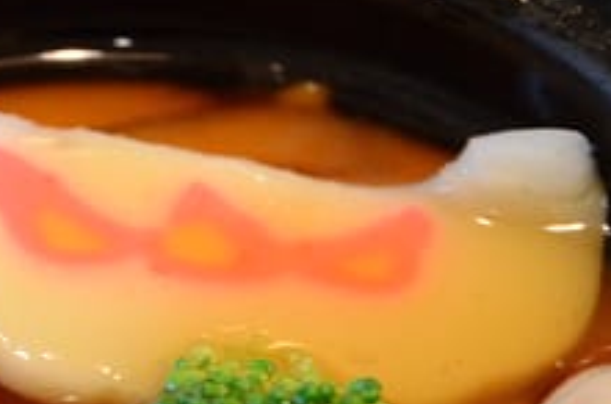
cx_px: 69
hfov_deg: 4.9
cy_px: 429
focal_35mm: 419
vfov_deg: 3.3
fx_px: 7091
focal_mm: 110
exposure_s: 1/20
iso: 3200
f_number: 5.6
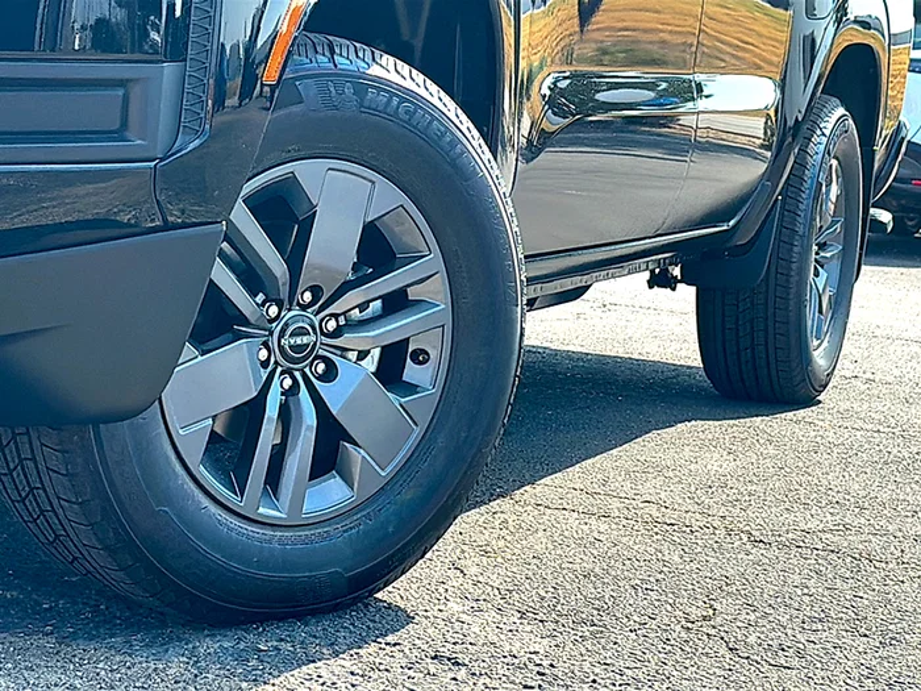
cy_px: 346
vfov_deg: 18.4
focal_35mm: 80
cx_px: 460
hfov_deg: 24.4
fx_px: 2128
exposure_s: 1/2169
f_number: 1.78
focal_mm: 6.86
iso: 80
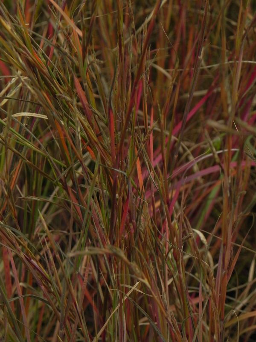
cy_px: 171
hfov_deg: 9.2
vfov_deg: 12.2
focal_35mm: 162
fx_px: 1597
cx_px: 128
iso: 160
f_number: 5
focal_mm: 28.8
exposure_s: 1/40
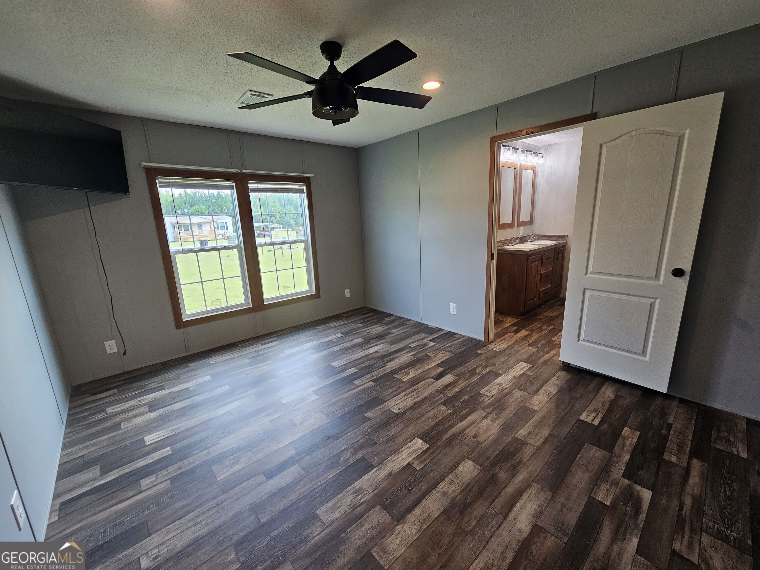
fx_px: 285
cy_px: 285
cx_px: 380
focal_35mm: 13
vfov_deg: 89.9
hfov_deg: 106.2
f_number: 2.2
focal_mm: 2.2
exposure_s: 1/60
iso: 80
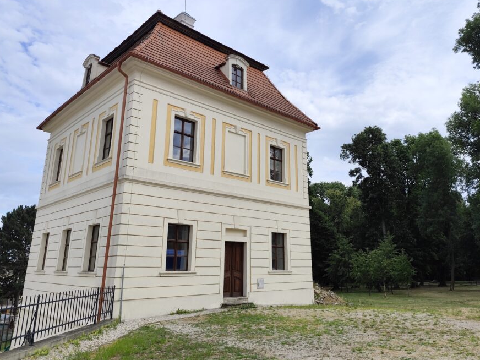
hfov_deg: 65.2
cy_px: 160
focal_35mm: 27
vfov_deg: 51.2
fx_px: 374
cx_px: 257
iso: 50
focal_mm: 6.19
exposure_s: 1/886
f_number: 1.65
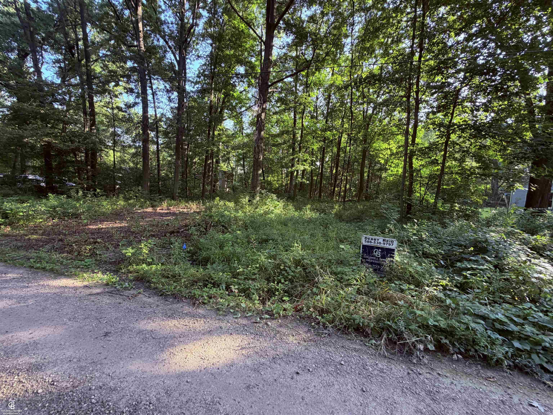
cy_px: 208
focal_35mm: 14
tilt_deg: -4.4
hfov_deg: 102.1
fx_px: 224
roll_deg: -1.1
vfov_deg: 85.7
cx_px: 276
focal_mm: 2.22
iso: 125
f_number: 2.2
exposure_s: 1/121
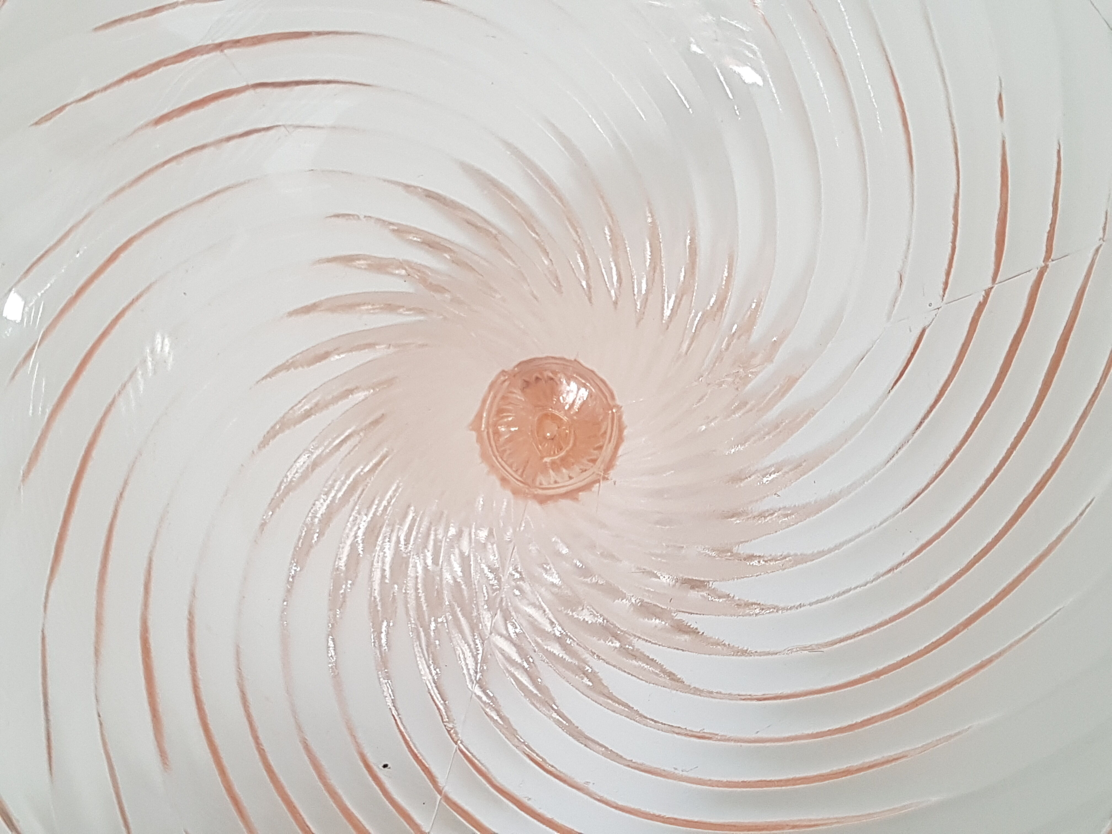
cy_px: 417
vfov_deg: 53.1
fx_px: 835
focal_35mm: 26
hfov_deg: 67.3
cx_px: 556
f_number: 1.7
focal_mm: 4.2
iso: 160
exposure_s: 1/50
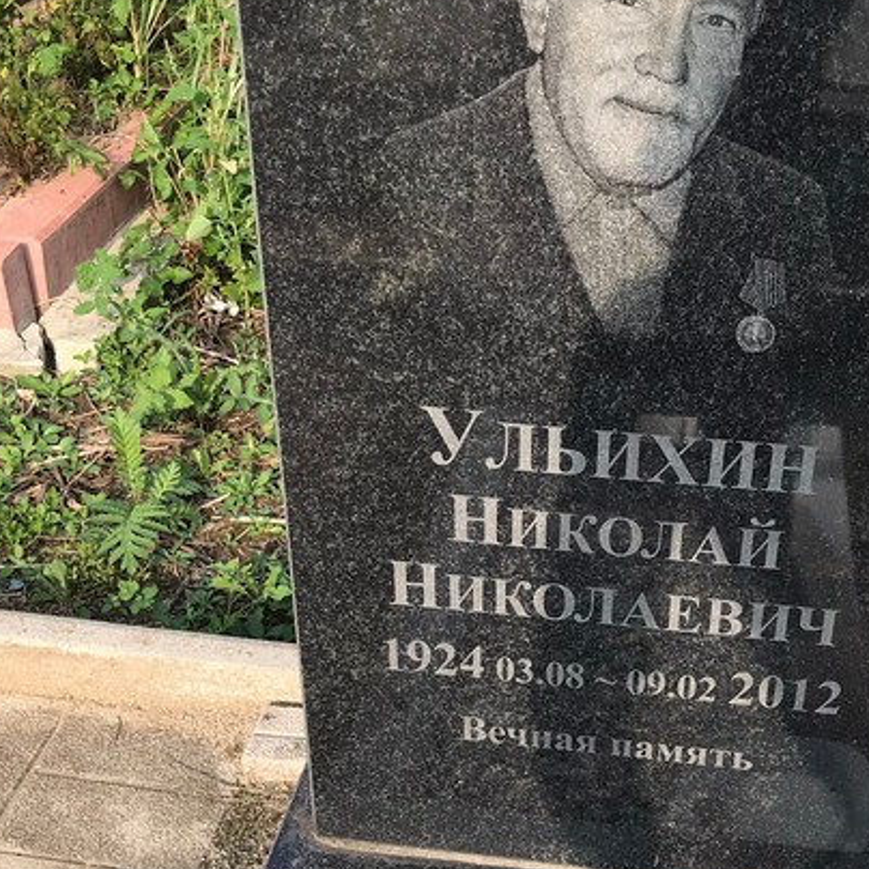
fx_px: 1392
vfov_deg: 34.4
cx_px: 553
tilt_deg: -35.1
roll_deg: -1.4
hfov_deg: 34.5
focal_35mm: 49
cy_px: 579
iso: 20
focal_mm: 3.99
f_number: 1.8
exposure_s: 1/825
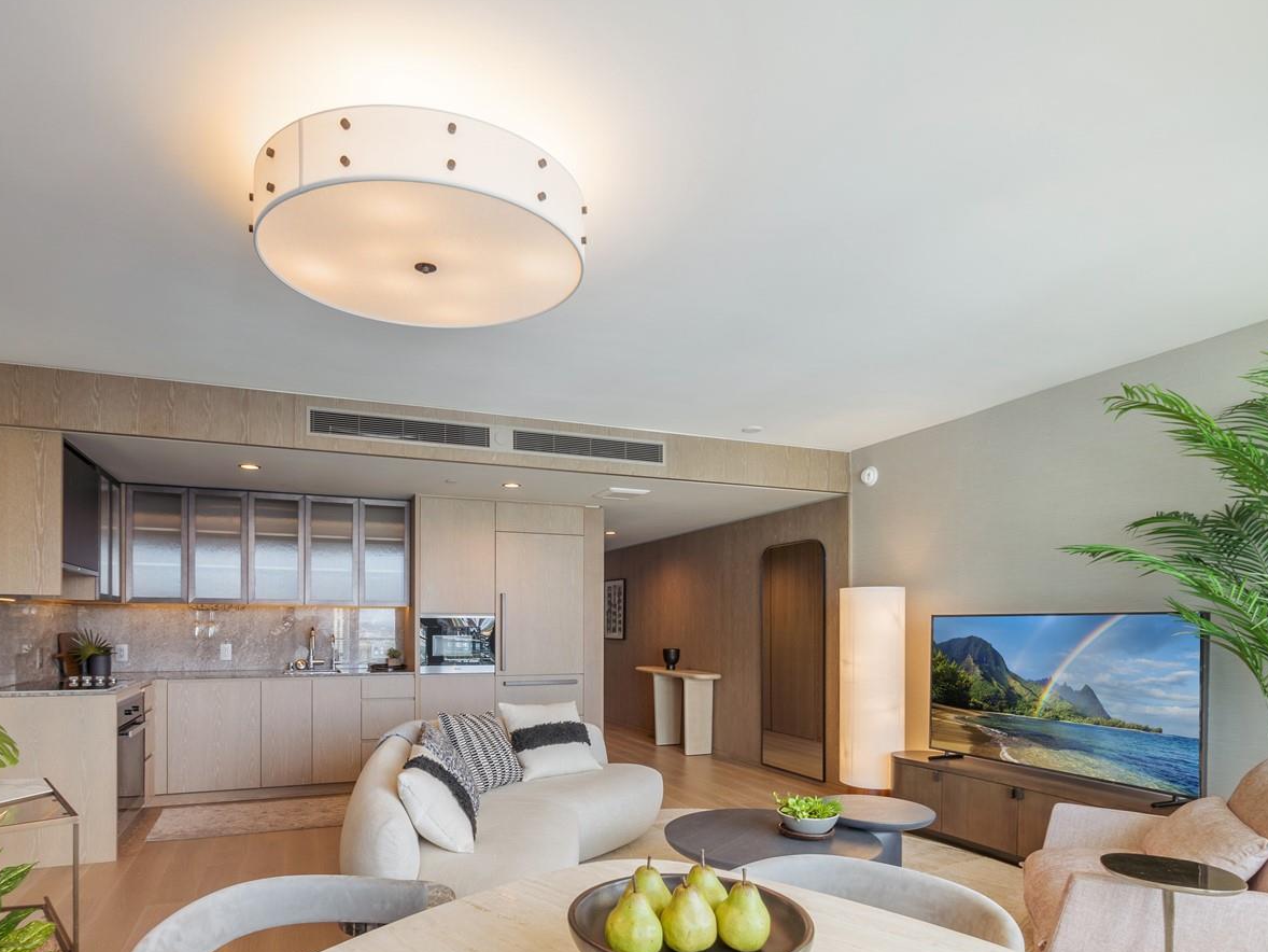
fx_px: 696
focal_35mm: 19
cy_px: 604
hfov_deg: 84.3
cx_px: 559
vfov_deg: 67.5
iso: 200
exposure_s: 1/320
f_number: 4
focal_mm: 7
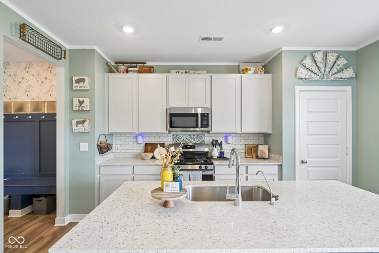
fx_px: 168
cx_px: 190
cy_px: 126
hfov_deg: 96.7
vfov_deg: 73.7
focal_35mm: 16
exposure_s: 1/15
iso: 360
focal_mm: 16
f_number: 8
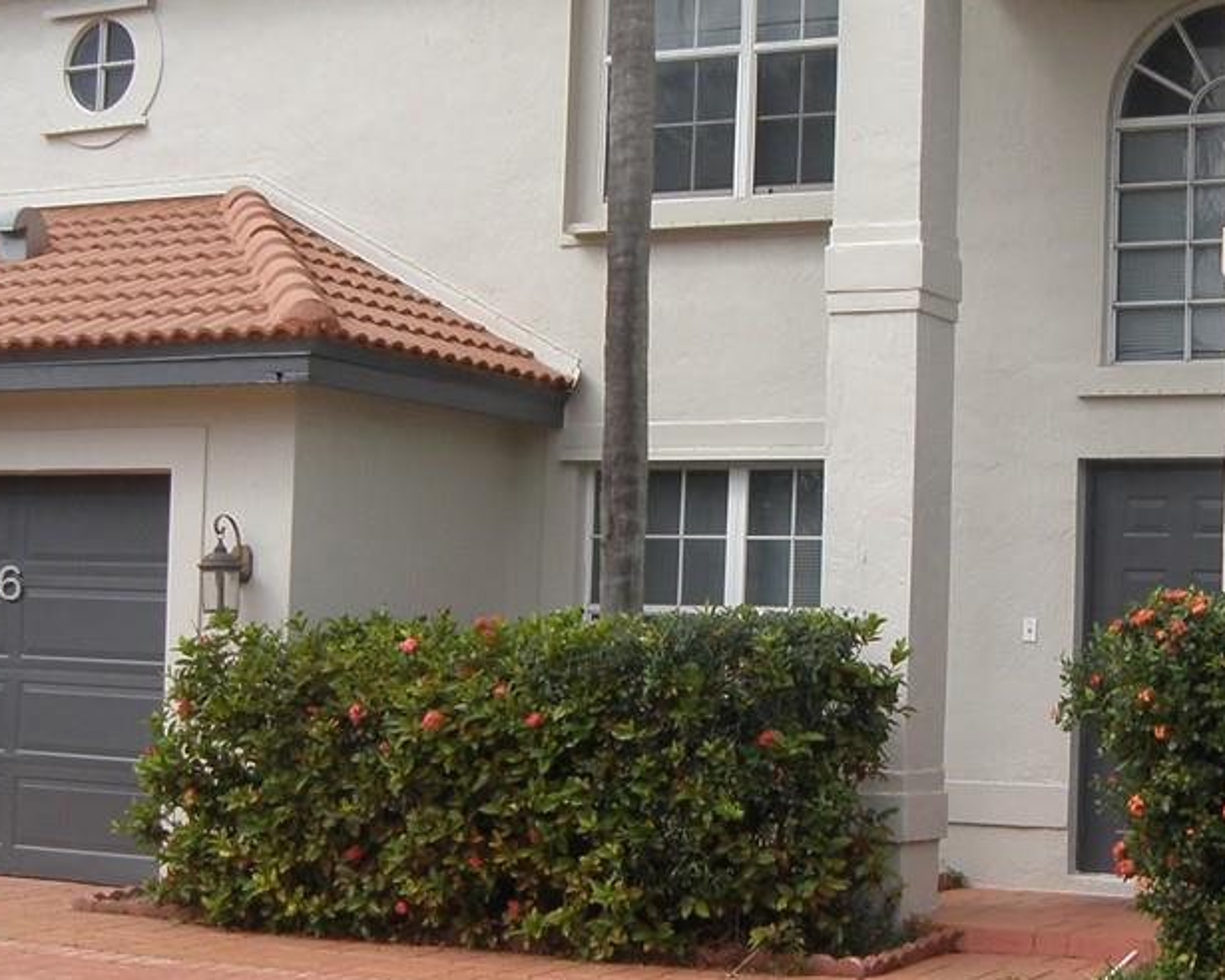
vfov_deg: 23.1
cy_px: 588
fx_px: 2393
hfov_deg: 28.1
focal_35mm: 66
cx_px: 996
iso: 64
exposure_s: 1/800
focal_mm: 4.6
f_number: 2.8
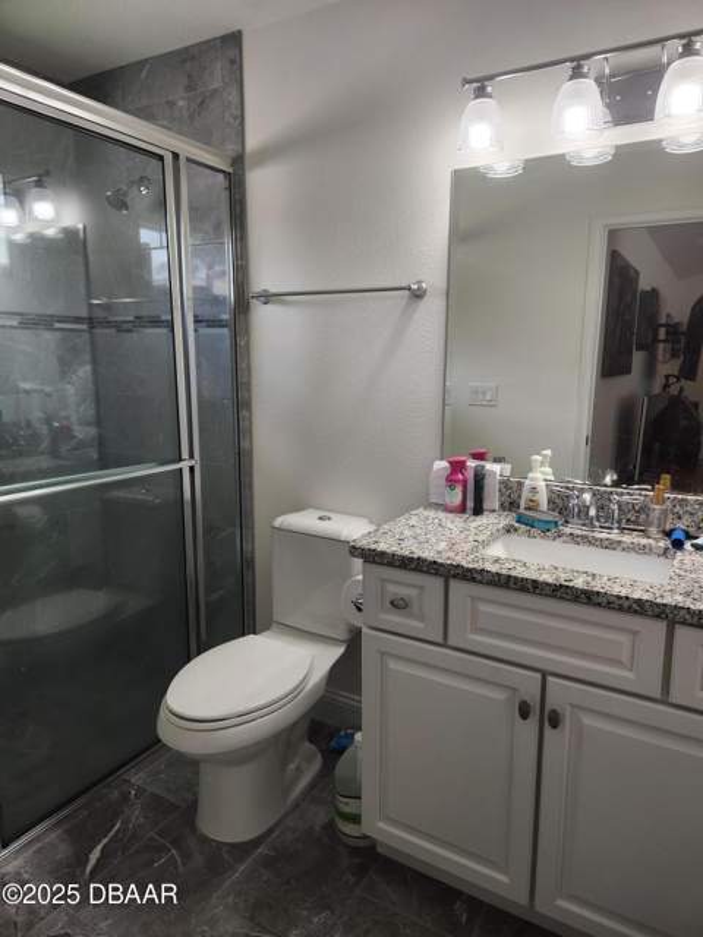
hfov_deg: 58.9
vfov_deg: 73.9
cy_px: 468
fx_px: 623
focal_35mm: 23
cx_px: 352
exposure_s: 1/120
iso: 80
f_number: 1.8
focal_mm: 5.4
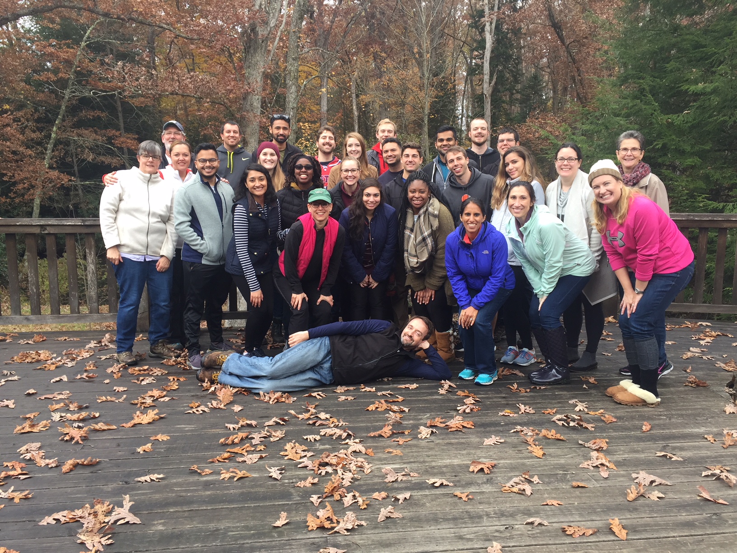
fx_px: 617
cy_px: 276
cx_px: 368
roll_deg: -1.0
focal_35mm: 29
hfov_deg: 61.7
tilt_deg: -7.1
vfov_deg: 48.2
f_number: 2.2
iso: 32
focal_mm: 4.15
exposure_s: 1/120
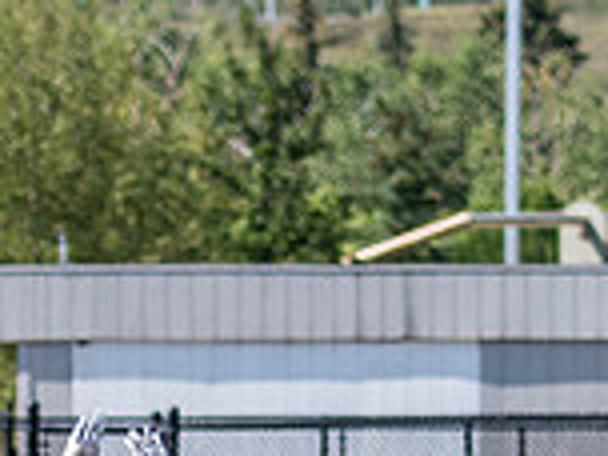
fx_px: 11399
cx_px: 141
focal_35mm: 649
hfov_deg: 3.1
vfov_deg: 2.3
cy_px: 567
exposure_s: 1/2000
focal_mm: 85
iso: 160
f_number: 2.8
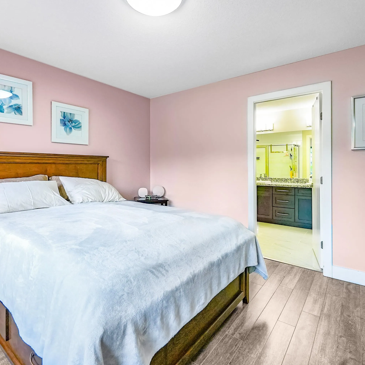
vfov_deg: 80.7
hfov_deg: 80.7
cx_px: 174
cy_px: 183
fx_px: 215
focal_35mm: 18
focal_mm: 14
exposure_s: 1/80
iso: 640
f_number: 9
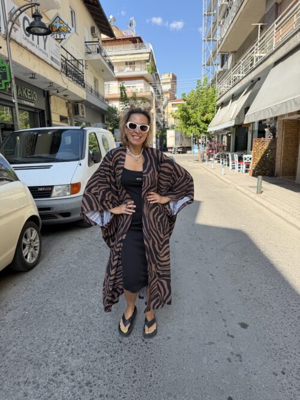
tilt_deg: -12.2
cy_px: 200
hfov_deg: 56.8
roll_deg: +0.5
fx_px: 277
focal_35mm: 24
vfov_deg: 71.6
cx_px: 150
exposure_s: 1/1727
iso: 80
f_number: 1.78
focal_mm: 6.76
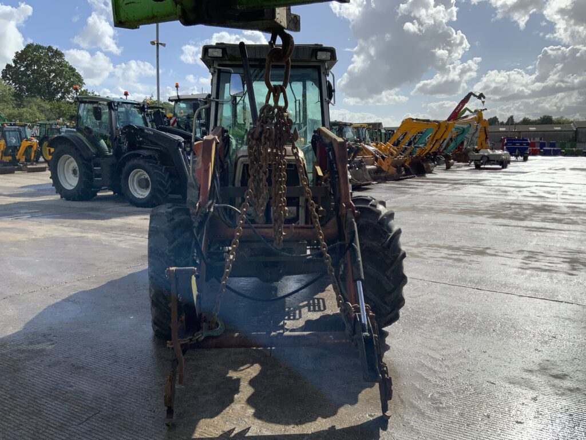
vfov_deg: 48.2
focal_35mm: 29
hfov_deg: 61.7
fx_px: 491
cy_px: 220
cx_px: 293
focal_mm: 3
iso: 20
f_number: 1.8
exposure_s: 1/3322
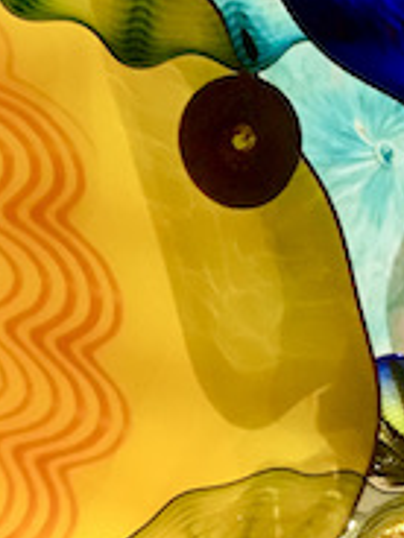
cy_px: 243
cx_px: 61
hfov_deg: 12.1
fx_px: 1898
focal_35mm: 122
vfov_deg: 16.1
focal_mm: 3.99
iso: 100
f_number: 1.8
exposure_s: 1/12
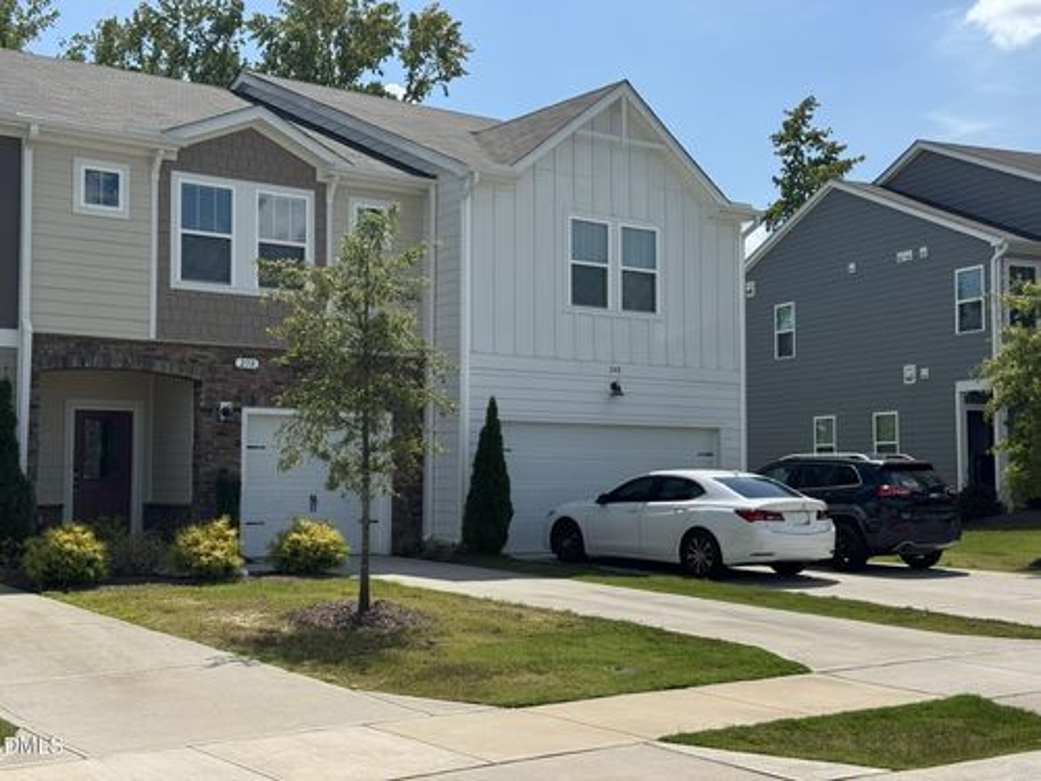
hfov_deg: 39.7
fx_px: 1443
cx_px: 520
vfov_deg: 30.3
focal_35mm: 48
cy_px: 390
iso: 64
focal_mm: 6.76
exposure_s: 1/5848
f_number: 1.78
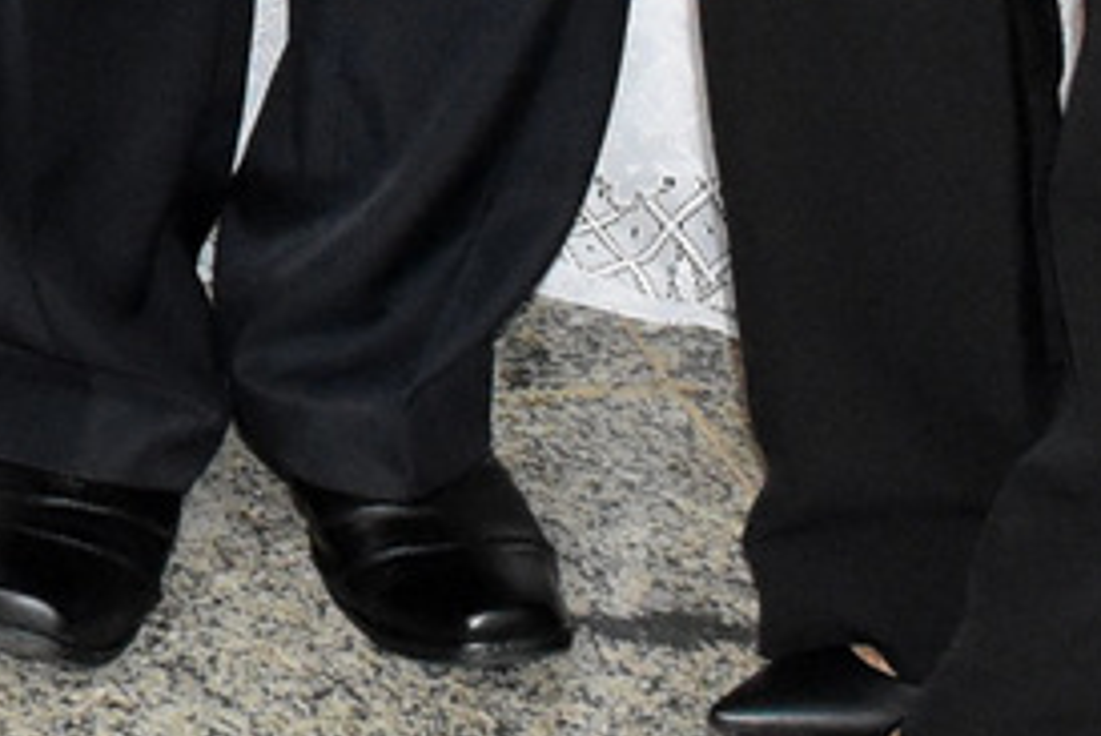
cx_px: -1157
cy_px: -1287
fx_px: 5905
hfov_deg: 9.8
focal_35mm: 193
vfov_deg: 6.6
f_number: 7.1
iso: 4000
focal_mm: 22
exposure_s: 1/60
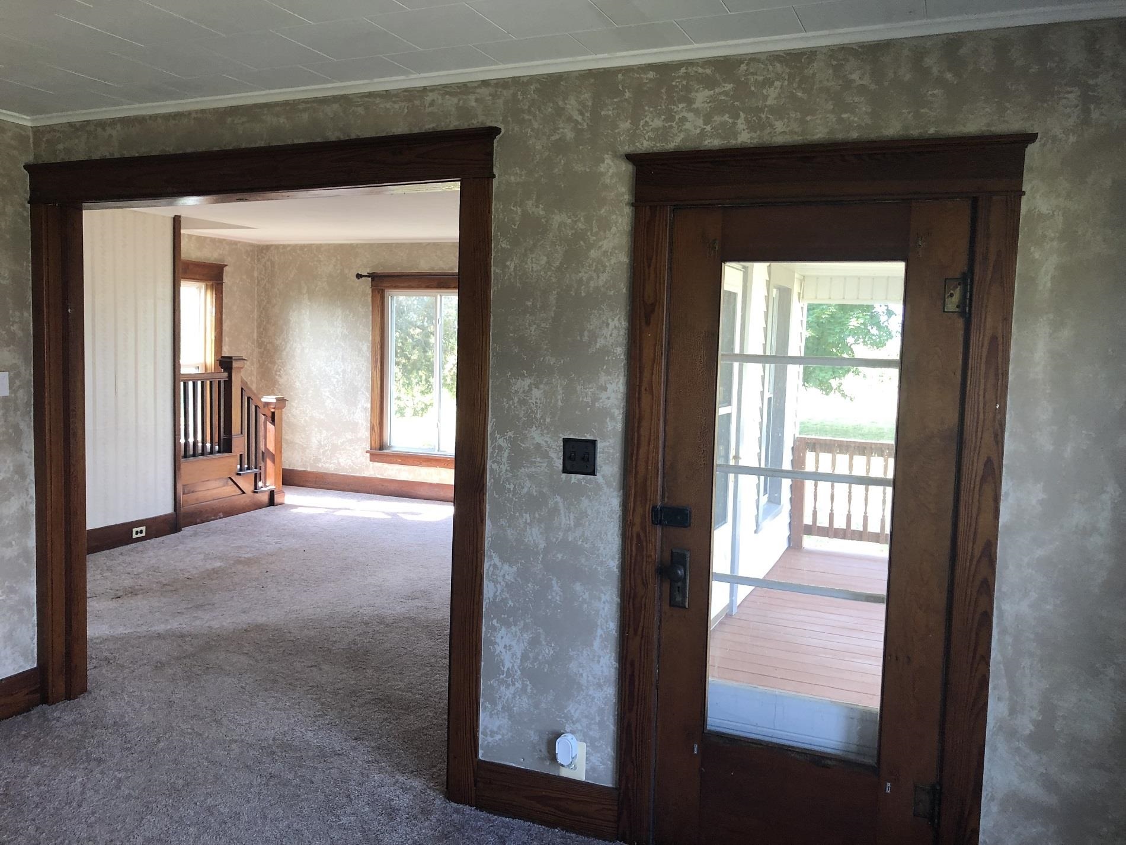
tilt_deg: -5.5
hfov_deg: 63.4
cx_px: 563
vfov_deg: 49.7
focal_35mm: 28
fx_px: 911
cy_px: 422
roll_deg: -2.4
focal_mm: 3.99
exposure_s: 1/40
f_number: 1.8
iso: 25
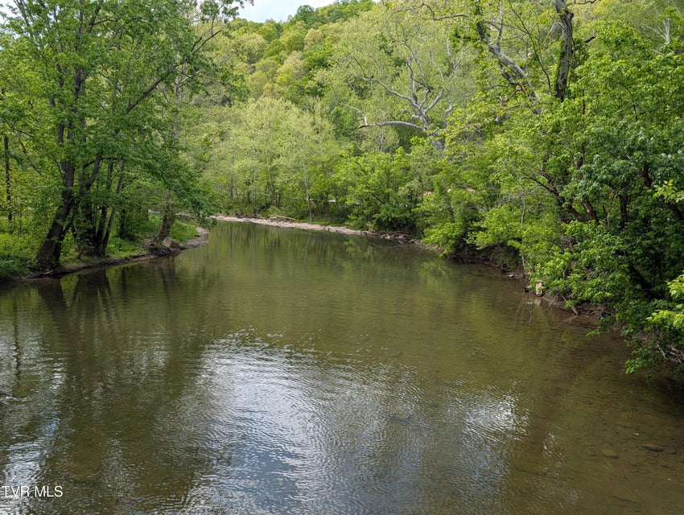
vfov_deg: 56.9
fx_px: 475
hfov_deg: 71.5
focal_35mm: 24
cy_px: 258
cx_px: 342
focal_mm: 6.9
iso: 18
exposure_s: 1/413
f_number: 1.68
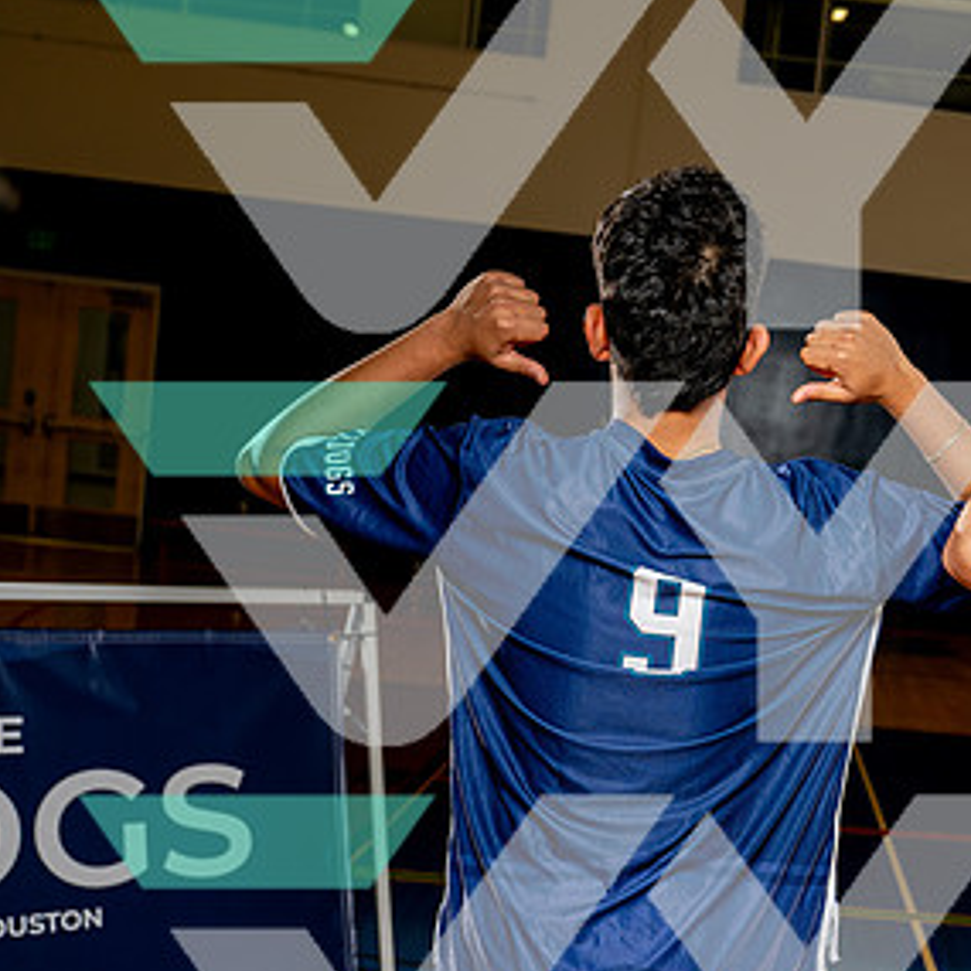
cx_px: 957
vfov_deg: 32.7
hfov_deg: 30.6
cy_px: 564
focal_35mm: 52
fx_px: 1650
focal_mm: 29
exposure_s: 1/250
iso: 100
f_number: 4
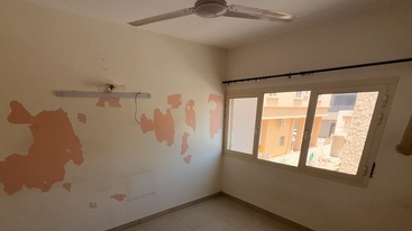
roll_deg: +0.5
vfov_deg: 54.7
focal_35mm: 19
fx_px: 207
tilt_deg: -19.6
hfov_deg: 89.5
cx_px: 196
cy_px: 181
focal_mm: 2.22
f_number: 2.2
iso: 25
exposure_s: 1/121
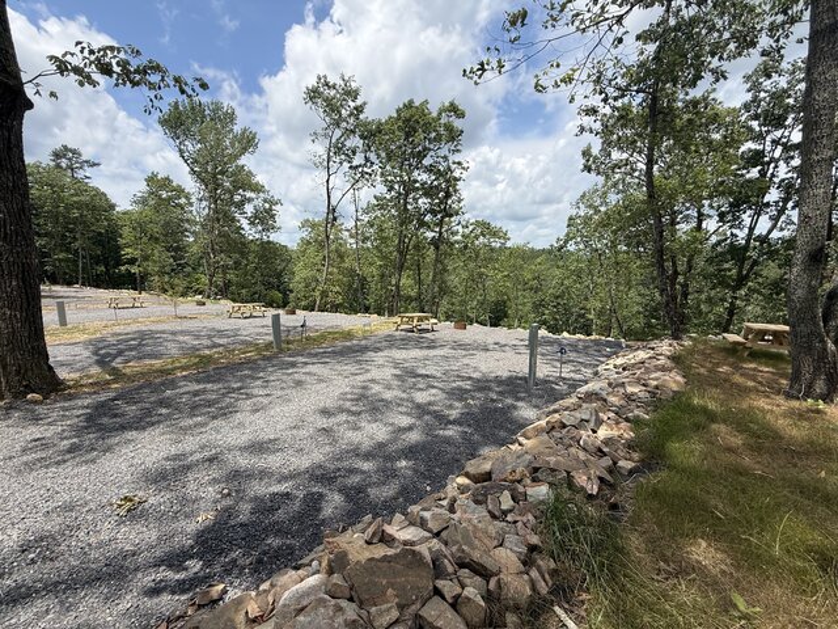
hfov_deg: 102.1
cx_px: 419
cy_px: 314
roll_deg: -0.1
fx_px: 339
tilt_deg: -8.6
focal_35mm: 14
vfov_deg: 85.7
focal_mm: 2.22
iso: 50
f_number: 2.2
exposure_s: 1/1656
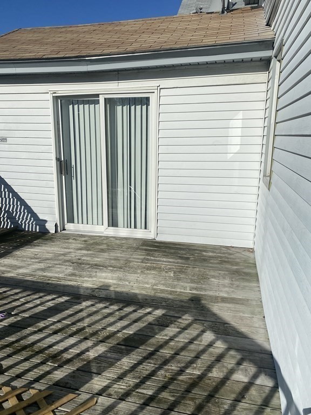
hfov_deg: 53.1
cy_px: 208
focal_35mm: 26
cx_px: 156
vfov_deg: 67.3
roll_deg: -0.6
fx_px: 311
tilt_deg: -12.5
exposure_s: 1/10417
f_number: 1.8
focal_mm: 4.25
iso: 32
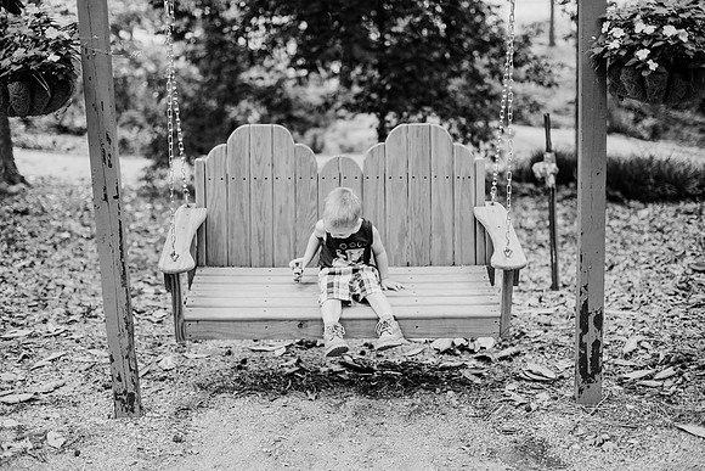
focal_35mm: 50
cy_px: 236
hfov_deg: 39.6
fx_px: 979
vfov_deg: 27.0
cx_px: 352
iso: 200
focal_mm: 50
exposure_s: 1/640
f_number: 2.2
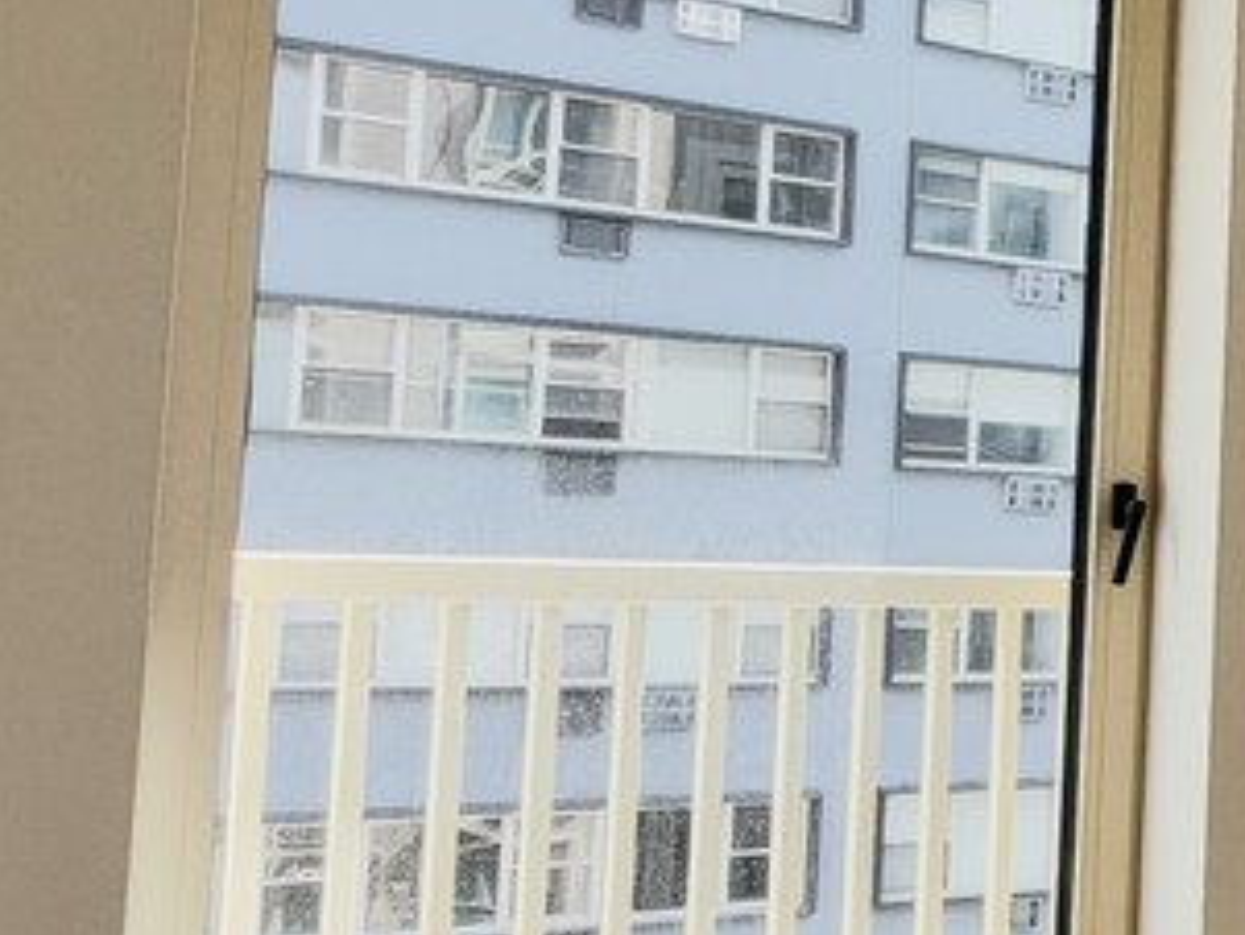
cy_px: 443
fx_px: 2231
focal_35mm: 62
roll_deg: -0.5
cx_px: 1954
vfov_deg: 23.7
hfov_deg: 23.6
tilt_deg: +4.3
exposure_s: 1/121
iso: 50
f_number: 2.2
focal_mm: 2.22
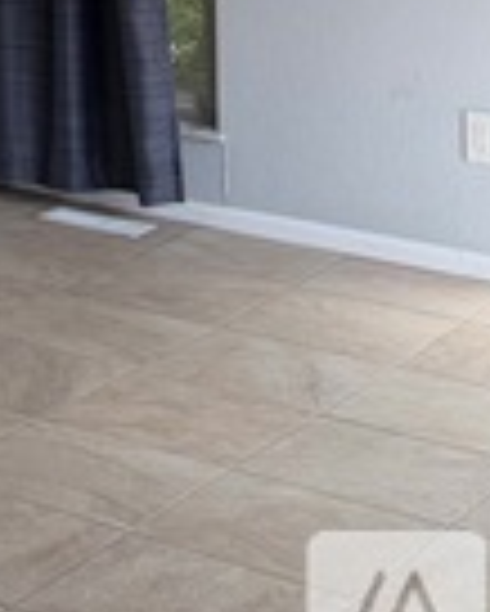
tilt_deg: +2.1
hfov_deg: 12.0
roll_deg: +0.3
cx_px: -465
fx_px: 2082
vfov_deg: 15.0
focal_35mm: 115
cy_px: -414
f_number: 1.78
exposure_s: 1/229
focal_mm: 6.76
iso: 80
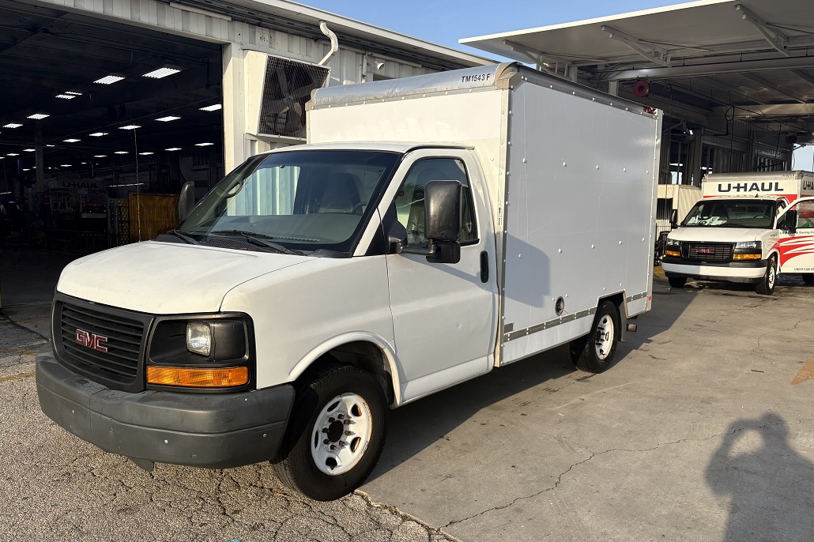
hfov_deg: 65.5
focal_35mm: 28
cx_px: 397
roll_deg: -0.9
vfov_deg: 46.4
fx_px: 633
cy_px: 275
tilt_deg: -3.3
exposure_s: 1/1901
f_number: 1.6
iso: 50
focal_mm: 5.96
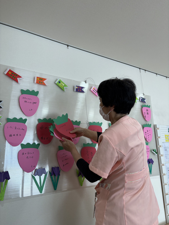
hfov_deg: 53.1
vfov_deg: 67.3
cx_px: 84
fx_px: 169
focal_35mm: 26
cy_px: 112
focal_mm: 6
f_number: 1.6
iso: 80
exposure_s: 1/121
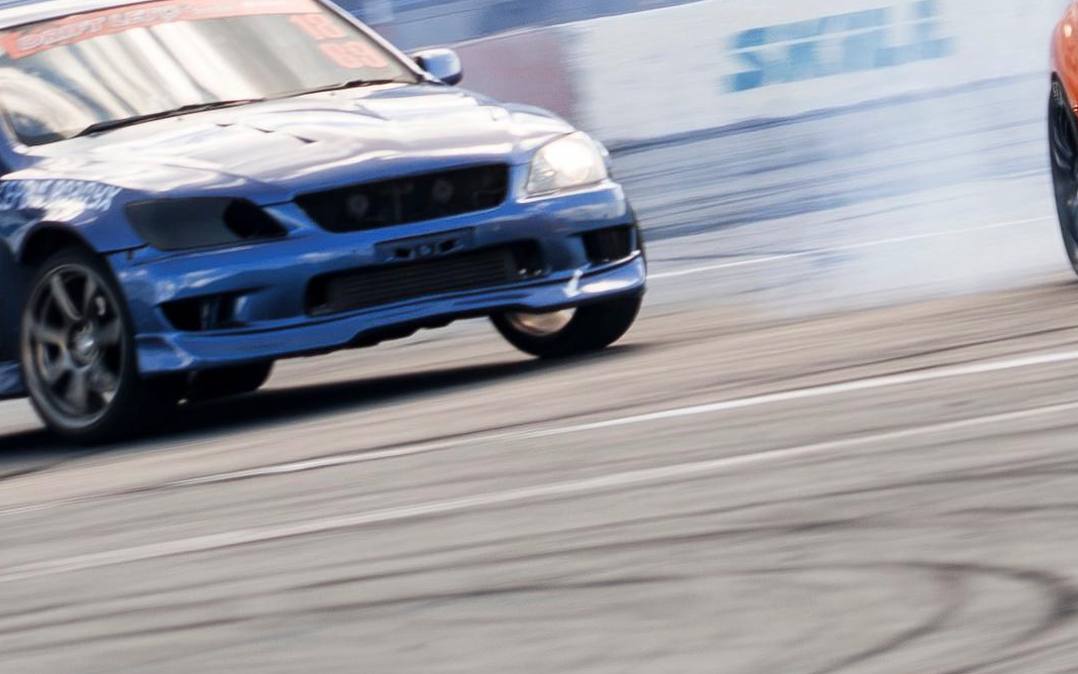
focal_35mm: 643
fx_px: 18895
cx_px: 872
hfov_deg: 3.3
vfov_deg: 2.0
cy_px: -34
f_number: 9
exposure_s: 1/125
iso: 200
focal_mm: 135
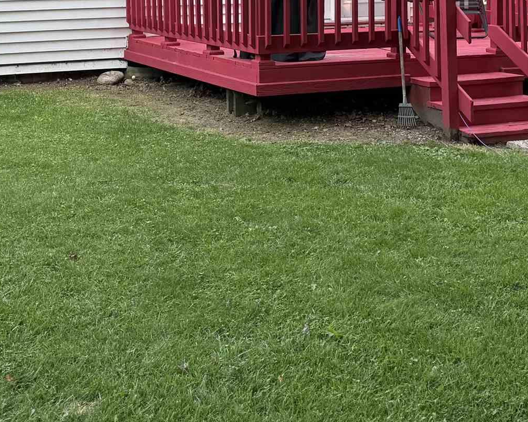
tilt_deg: +1.8
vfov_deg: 20.1
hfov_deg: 26.7
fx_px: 1109
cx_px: 210
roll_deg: +0.7
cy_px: -93
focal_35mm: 71
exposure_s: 1/979
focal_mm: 6.76
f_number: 1.78
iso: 100
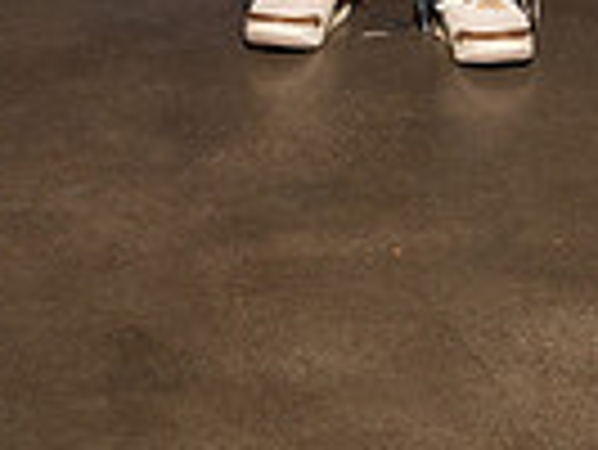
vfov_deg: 6.5
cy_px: -554
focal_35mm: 221
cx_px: 317
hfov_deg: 8.9
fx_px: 3821
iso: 1250
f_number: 6.3
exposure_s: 1/200
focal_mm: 68
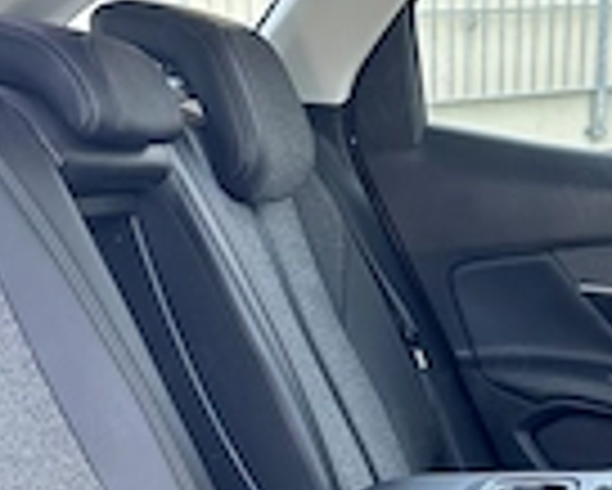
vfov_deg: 21.2
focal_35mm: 69
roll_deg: -1.9
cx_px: 544
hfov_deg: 26.6
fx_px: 1251
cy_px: 521
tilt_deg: -18.7
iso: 200
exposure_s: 1/121
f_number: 1.78
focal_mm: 6.86
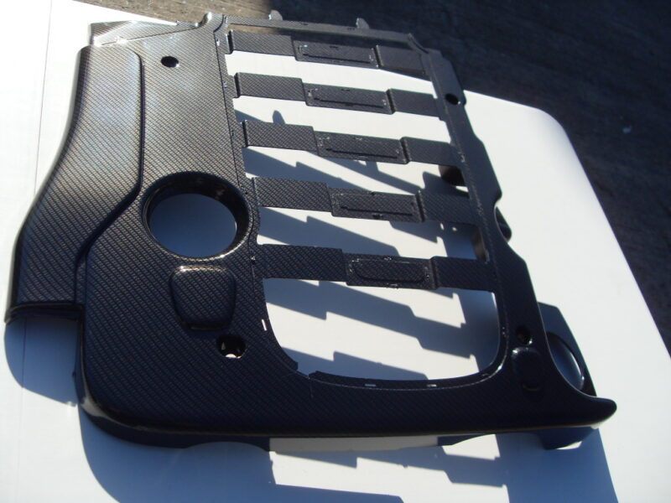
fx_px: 678
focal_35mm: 35
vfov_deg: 40.7
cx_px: 336
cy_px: 252
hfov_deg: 52.6
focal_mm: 6.3
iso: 80
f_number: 7
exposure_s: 1/180
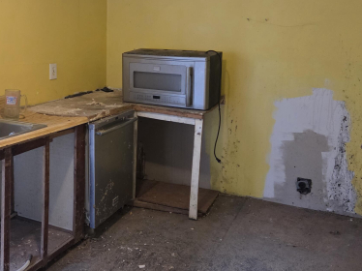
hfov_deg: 45.3
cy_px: 90
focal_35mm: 41
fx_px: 428
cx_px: 131
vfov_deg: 34.8
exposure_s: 1/120
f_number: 1.8
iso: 1000
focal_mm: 5.4
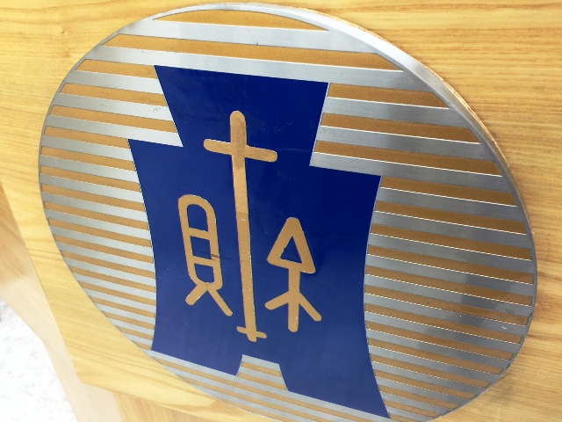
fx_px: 471
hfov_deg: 61.7
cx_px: 281
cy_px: 211
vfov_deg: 48.2
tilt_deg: -33.7
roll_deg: +0.9
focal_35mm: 29
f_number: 2.2
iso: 50
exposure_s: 1/30
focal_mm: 4.15
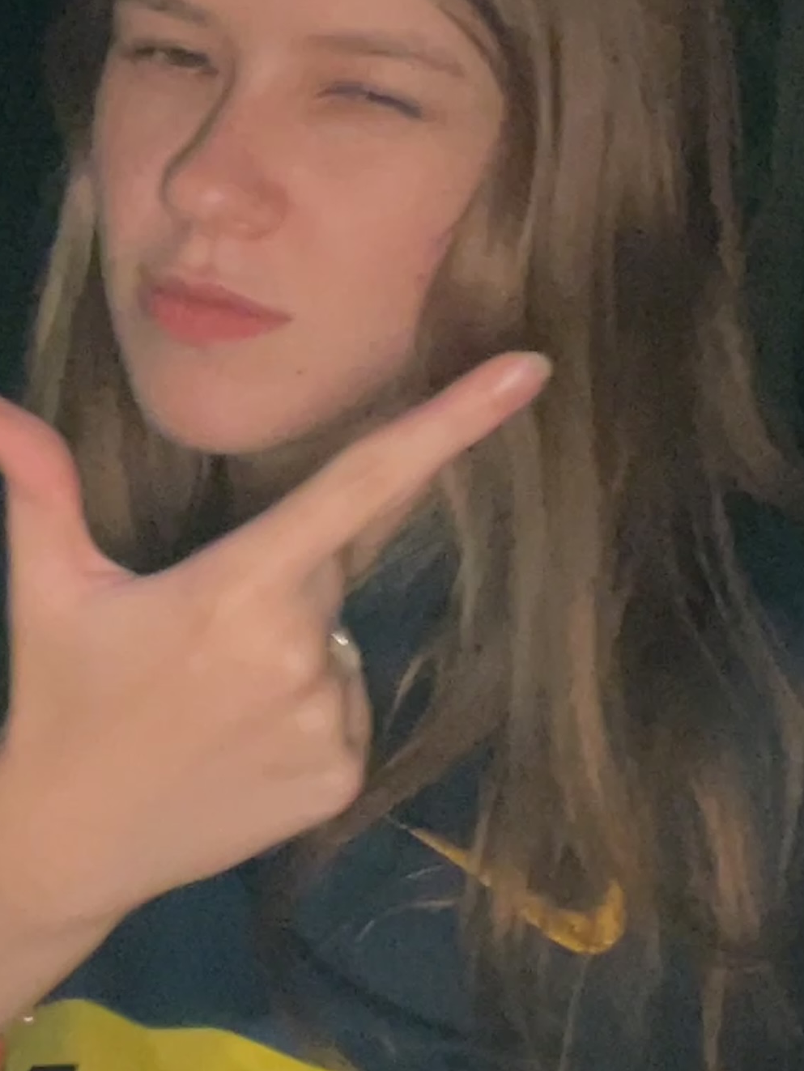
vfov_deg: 27.6
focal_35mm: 70
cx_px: 10
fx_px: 2167
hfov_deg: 20.4
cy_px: 353
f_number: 2.2
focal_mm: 2.71
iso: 640
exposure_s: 1/16
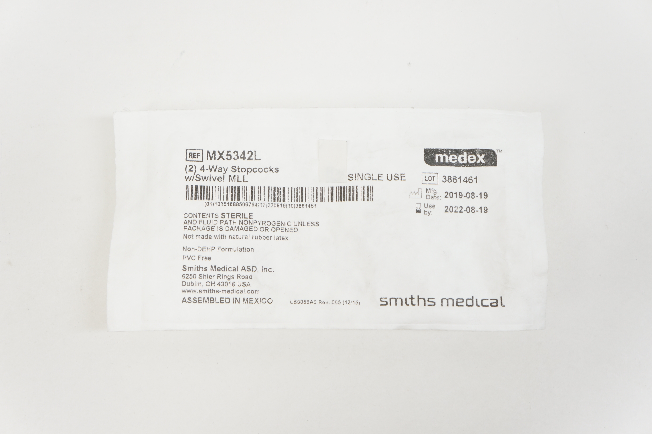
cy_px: 217
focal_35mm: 54
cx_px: 326
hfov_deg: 36.9
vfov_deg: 25.0
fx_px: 977
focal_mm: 36
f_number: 6.3
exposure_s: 1/60
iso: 400
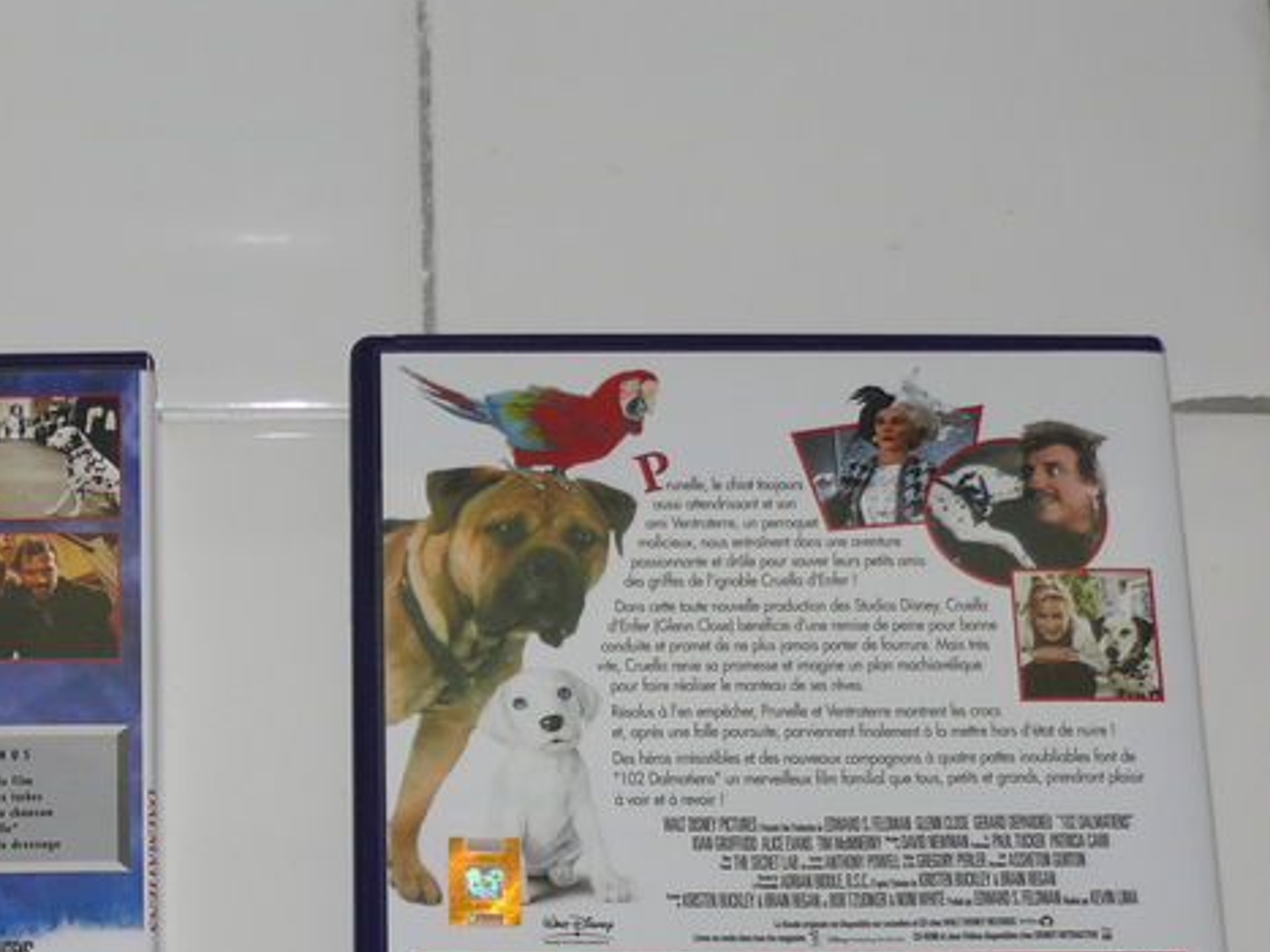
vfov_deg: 13.7
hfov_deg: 18.2
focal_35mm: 107
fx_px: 3925
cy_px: 900
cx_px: 264
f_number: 3.2
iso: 100
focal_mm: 9.6
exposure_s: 1/30
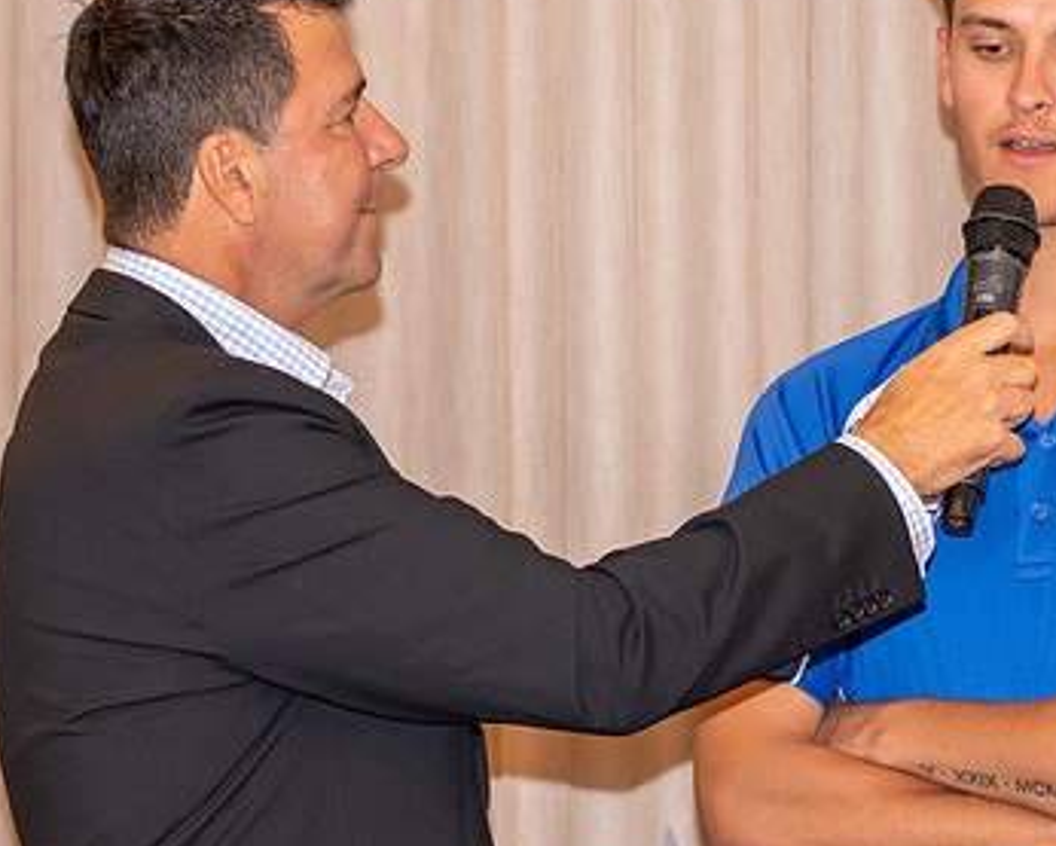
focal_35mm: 174
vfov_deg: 8.9
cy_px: 284
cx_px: 729
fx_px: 5440
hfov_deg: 11.1
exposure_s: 1/60
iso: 1000
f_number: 2.8
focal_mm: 70
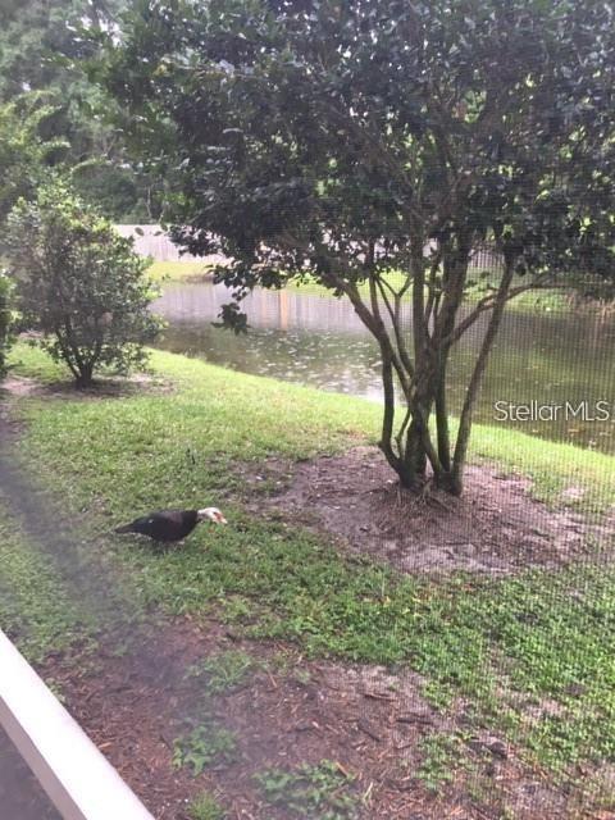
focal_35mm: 29
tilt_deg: -13.6
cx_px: 308
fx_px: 687
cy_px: 410
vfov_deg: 61.7
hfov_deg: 48.2
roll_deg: +0.2
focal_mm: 4.15
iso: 50
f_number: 2.2
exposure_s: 1/30
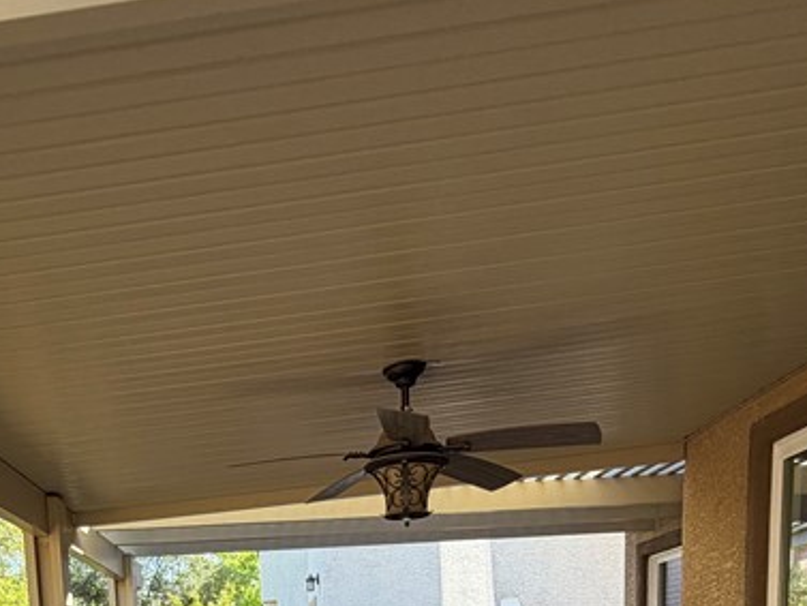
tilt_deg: -10.5
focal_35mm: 38
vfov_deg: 29.6
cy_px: 805
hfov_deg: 48.0
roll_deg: +1.8
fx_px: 886
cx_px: 257
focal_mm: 2.22
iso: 40
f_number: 2.2
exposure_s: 1/159
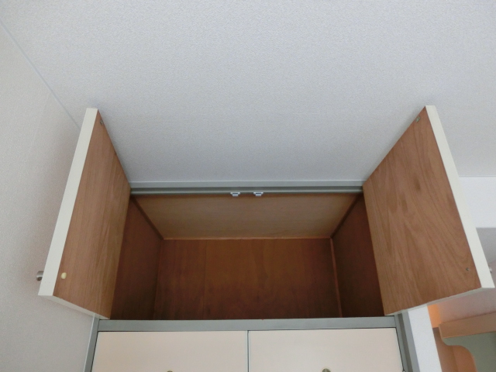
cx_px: 248
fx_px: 344
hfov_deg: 71.6
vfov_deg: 56.8
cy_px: 186
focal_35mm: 24
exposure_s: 1/125
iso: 320
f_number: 3
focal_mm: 4.24
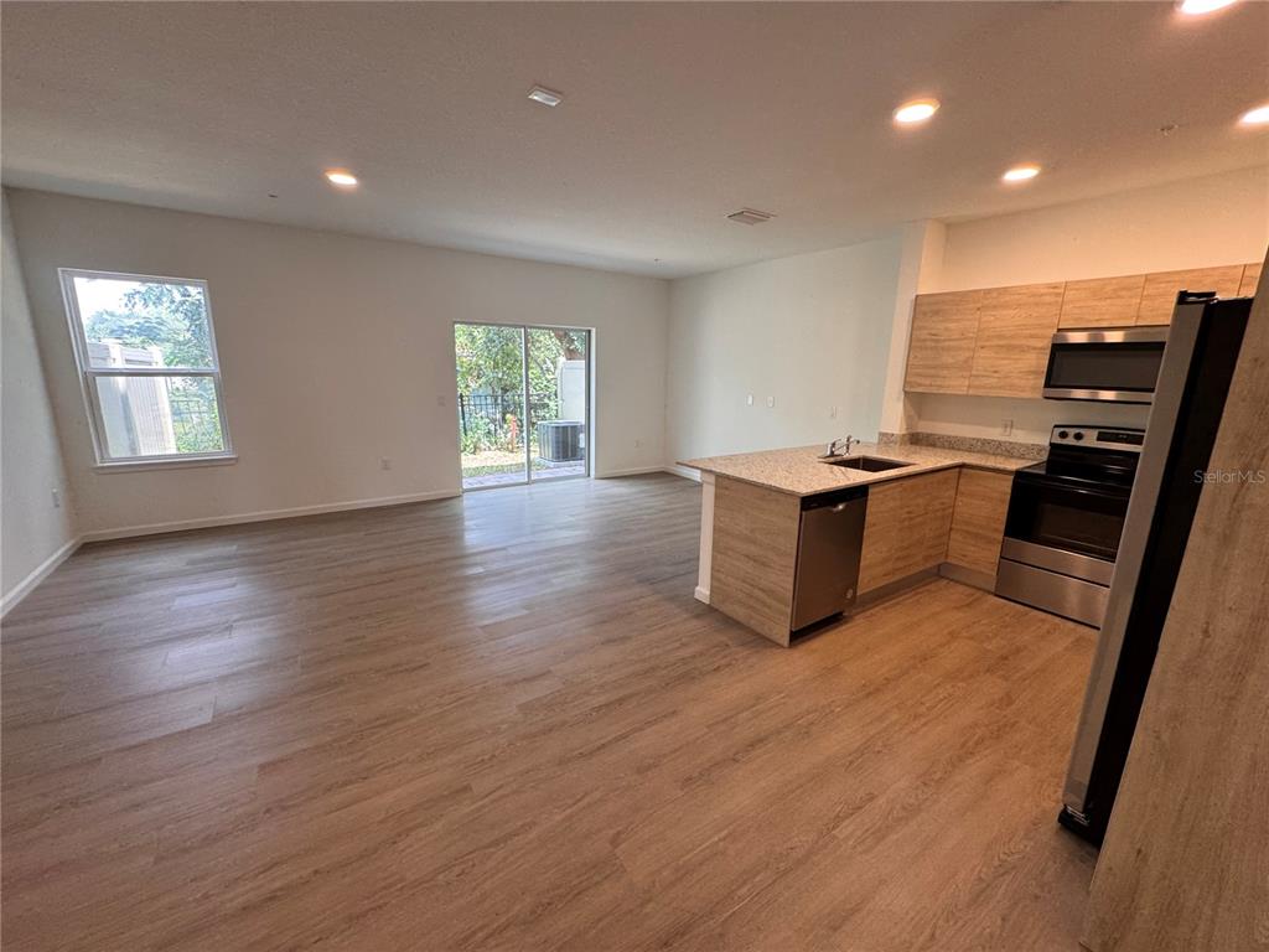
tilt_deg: -13.2
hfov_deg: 102.1
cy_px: 476
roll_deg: -2.0
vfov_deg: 85.7
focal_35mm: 14
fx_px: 513
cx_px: 634
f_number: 2.2
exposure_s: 1/120
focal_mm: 2.22
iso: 160
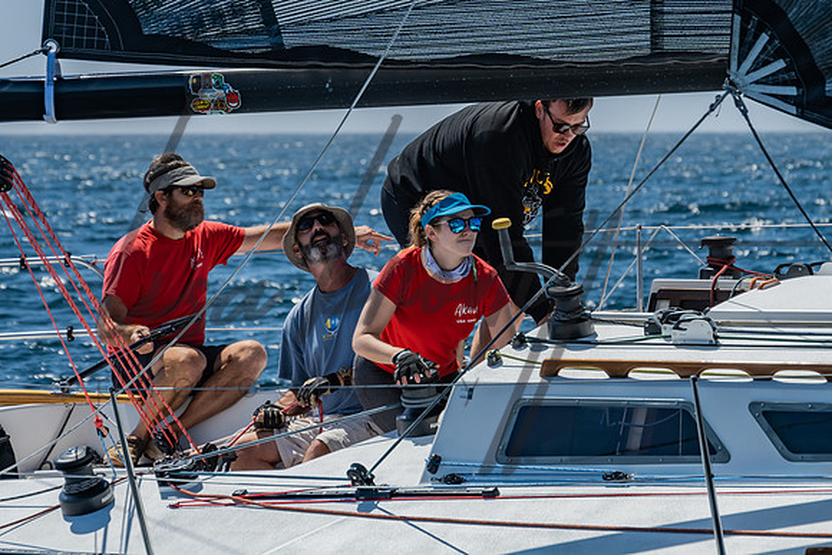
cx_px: 483
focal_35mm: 230
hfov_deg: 9.0
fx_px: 5310
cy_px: 214
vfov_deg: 6.0
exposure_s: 1/400
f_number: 6.3
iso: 160
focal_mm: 140
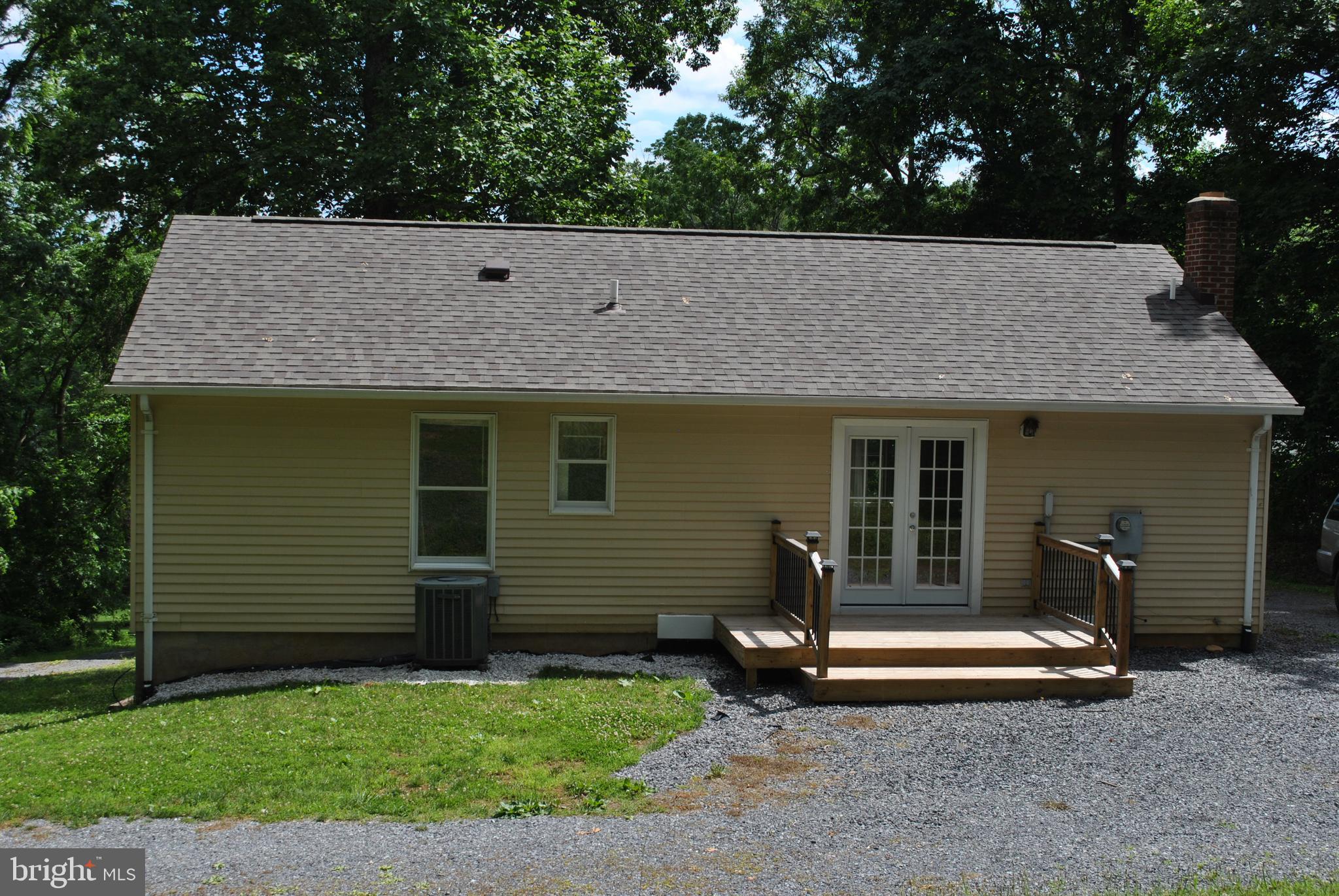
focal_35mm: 45
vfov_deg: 29.9
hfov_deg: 43.6
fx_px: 1675
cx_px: 670
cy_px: 448
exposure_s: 1/250
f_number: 7.1
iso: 100
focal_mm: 30
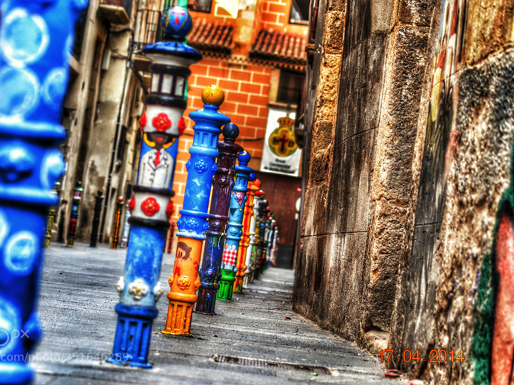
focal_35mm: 127
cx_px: 229
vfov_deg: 11.7
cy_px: 192
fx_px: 1886
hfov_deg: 15.5
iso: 100
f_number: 4.5
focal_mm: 78
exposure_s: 1/60
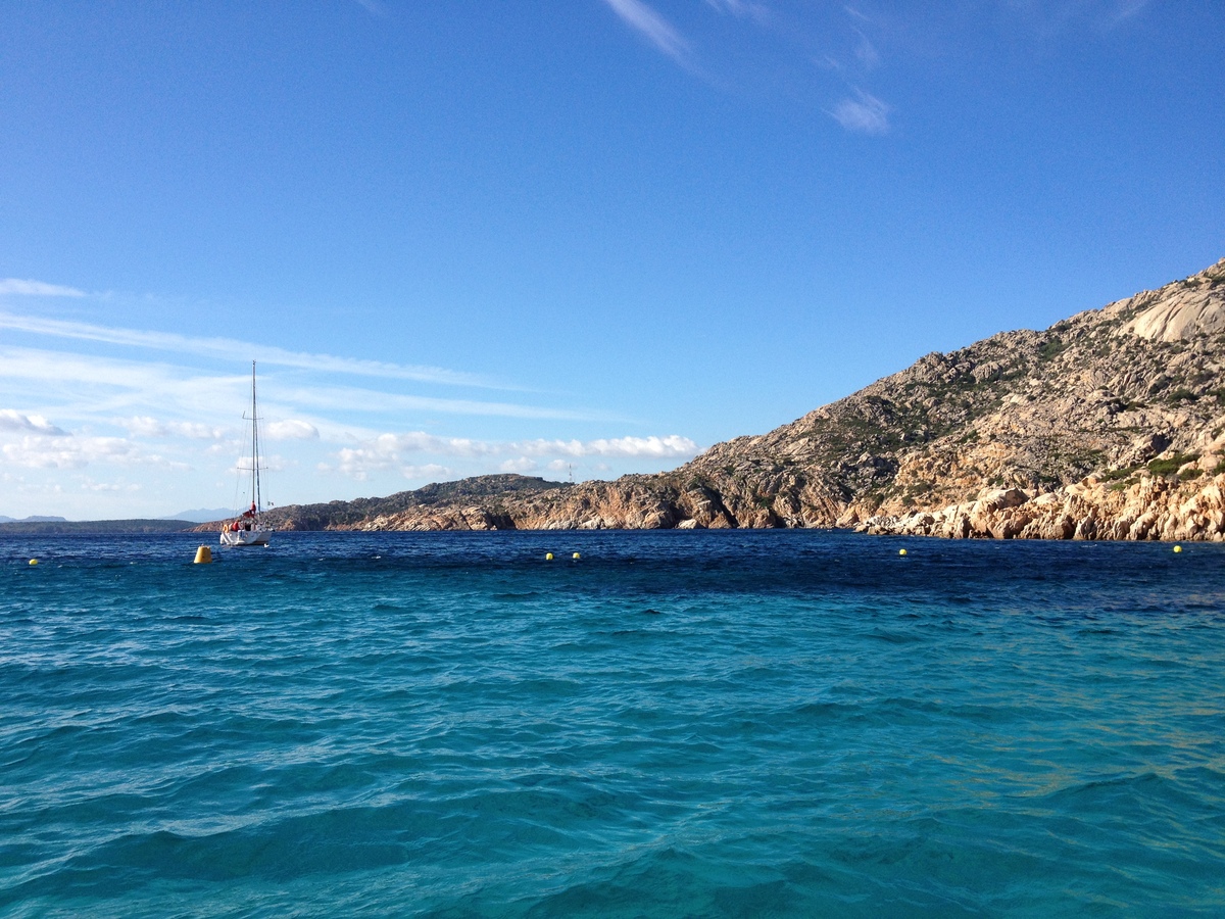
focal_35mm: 35
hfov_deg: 52.6
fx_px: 1239
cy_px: 460
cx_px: 612
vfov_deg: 40.7
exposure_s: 1/1783
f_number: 2.4
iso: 64
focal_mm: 4.28
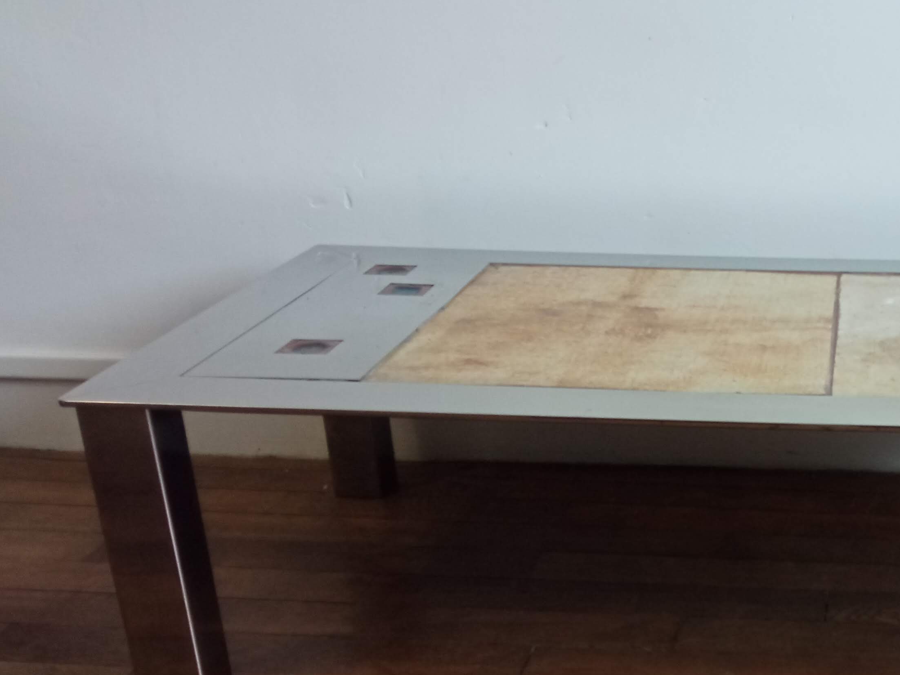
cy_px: 598
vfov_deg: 27.6
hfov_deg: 35.1
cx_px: 830
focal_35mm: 51
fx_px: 1326
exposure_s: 1/33.3
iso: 430
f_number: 2.2
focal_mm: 3.79
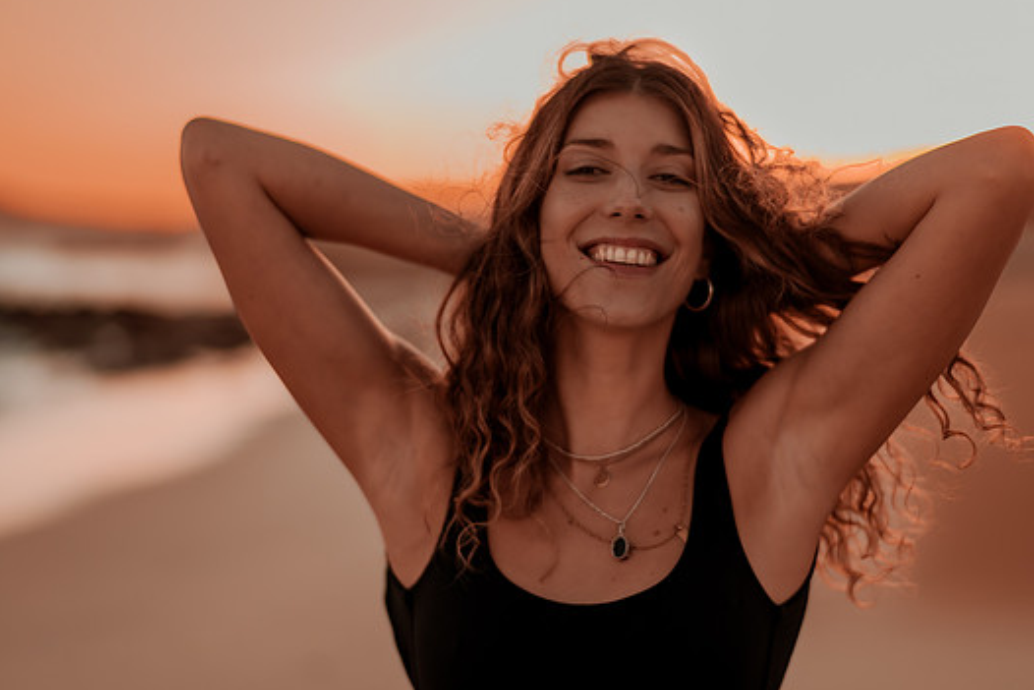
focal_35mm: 64
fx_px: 1839
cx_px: 550
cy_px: 351
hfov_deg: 31.4
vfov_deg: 21.3
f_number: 1.4
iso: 100
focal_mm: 58
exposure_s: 1/800
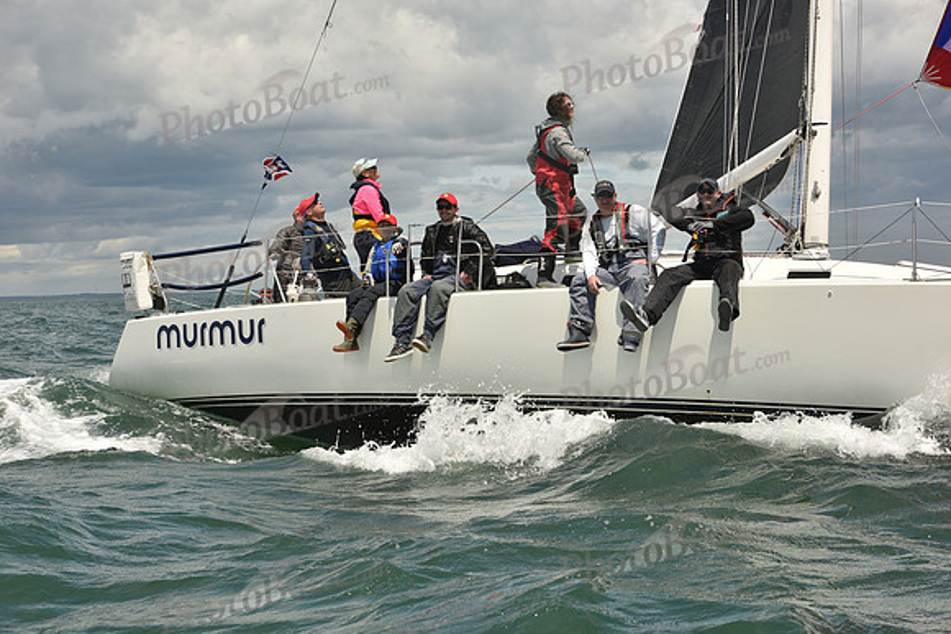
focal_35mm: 78
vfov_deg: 17.5
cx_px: 476
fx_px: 2061
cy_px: 317
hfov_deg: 26.0
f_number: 13
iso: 320
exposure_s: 1/800
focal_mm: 78
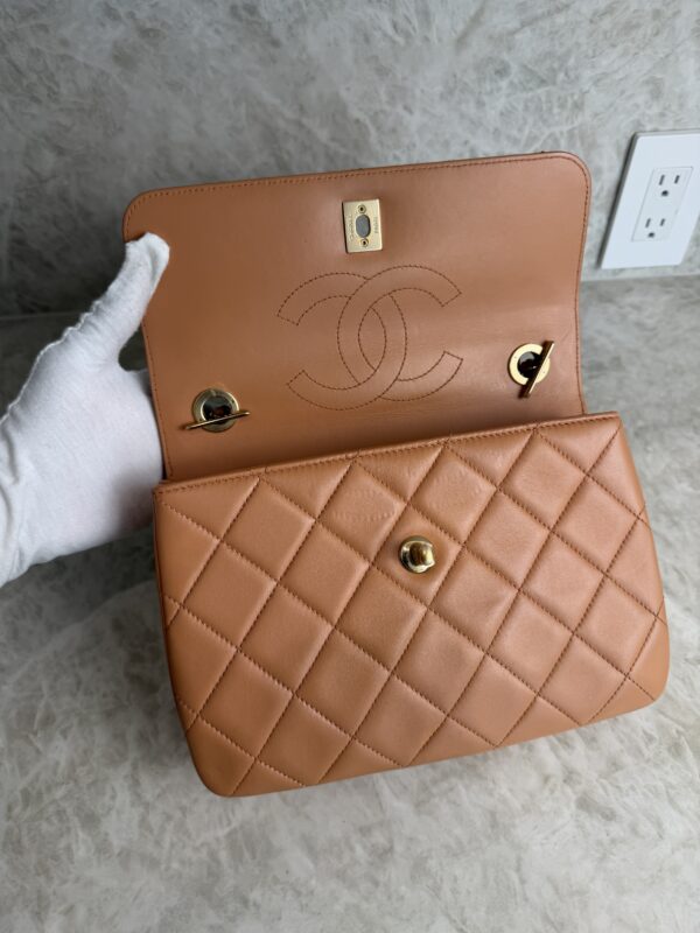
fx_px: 647
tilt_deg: -50.9
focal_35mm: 24
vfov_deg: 71.6
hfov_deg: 56.8
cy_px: 466
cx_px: 350
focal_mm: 6.76
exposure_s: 1/120
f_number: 1.78
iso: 50
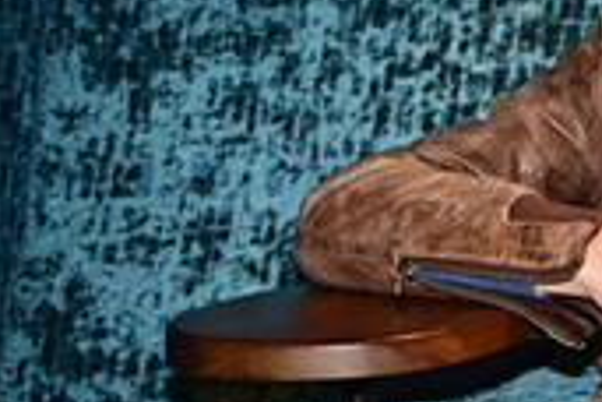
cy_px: 106
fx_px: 2023
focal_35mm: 121
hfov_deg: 16.0
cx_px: 783
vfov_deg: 11.3
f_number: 4.5
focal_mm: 46
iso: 2000
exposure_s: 1/125
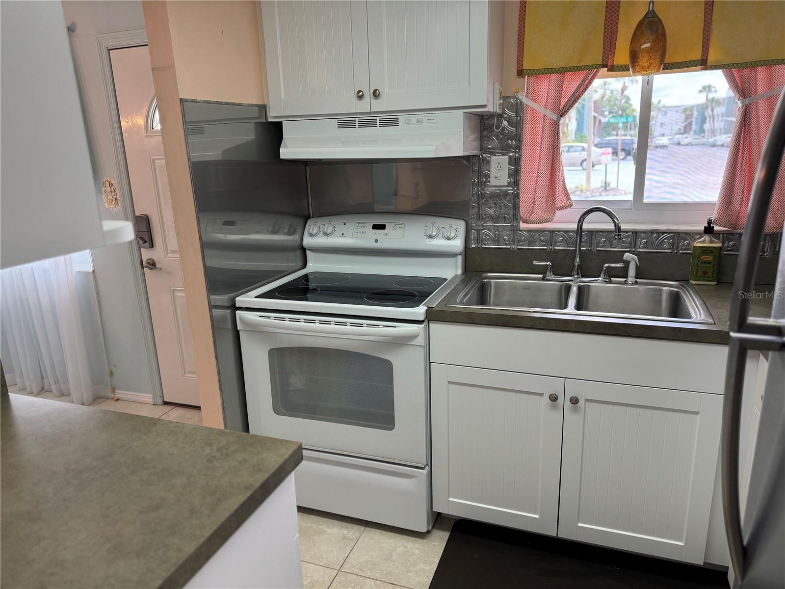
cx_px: 392
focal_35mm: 24
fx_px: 544
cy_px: 294
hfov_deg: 71.6
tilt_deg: -15.0
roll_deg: +2.3
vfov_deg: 56.8
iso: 125
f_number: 1.78
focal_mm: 6.86
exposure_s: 1/120
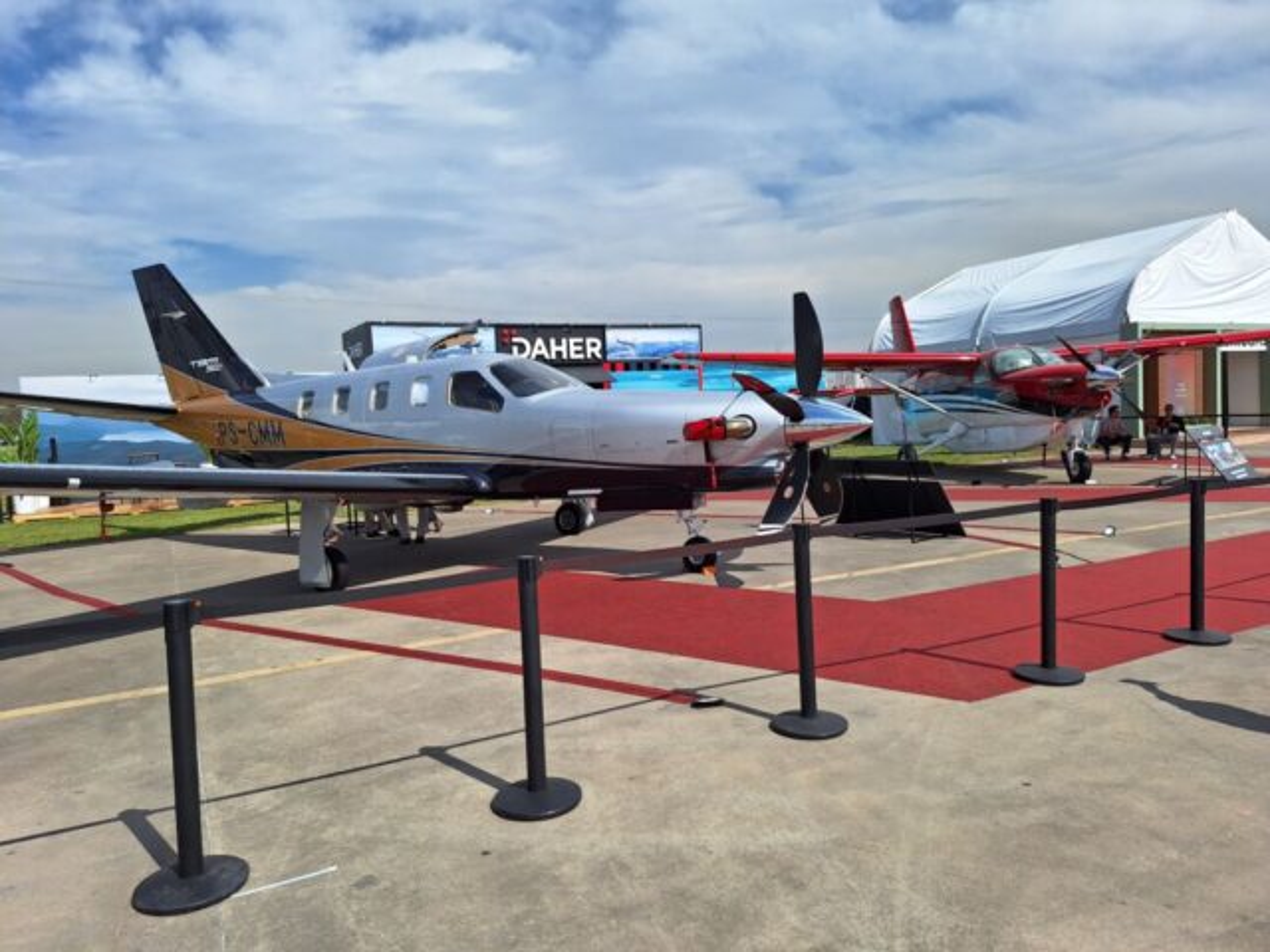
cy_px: 476
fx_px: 844
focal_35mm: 23
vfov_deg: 58.9
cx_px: 635
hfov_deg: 73.9
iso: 40
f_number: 1.8
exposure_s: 1/3788
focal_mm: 5.54
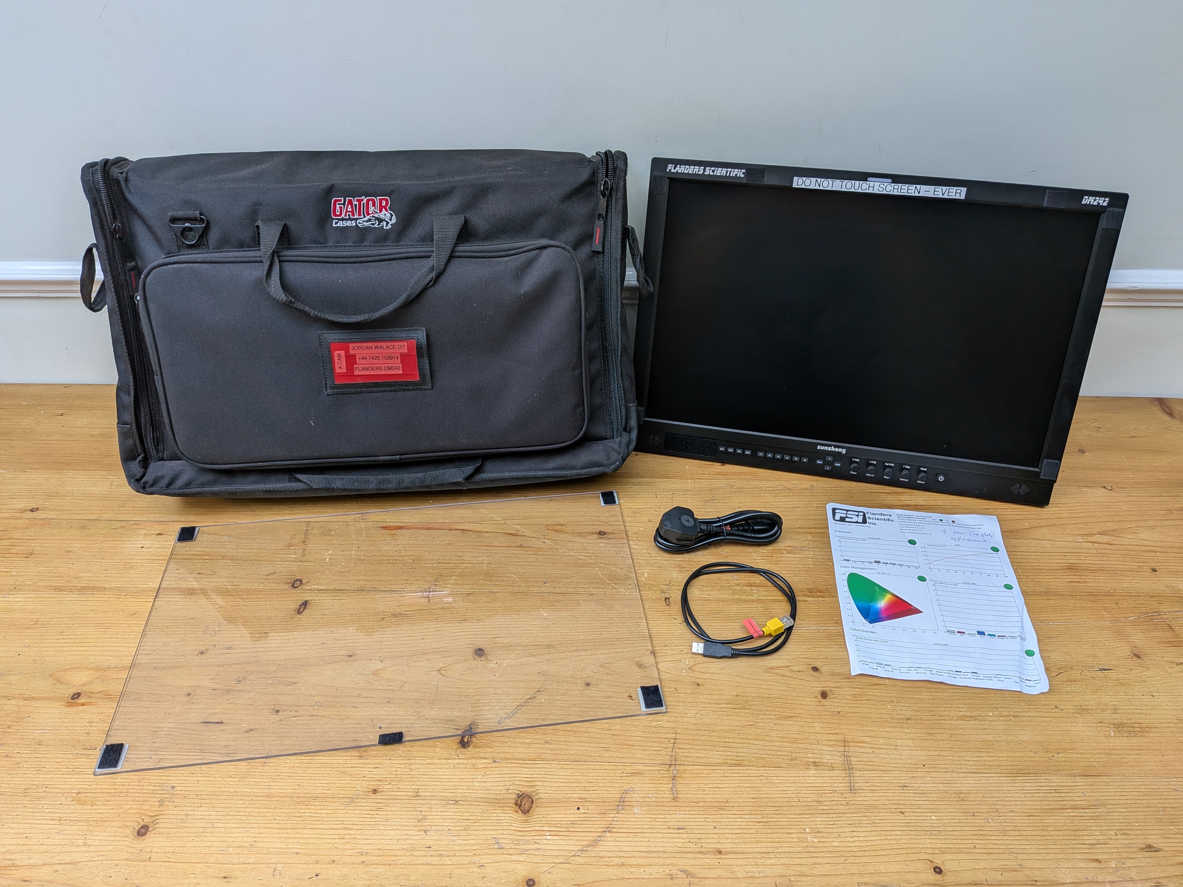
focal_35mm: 24
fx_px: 820
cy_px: 444
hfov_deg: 71.6
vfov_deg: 56.8
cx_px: 592
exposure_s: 1/33.3
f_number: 1.7
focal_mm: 4.53
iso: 34
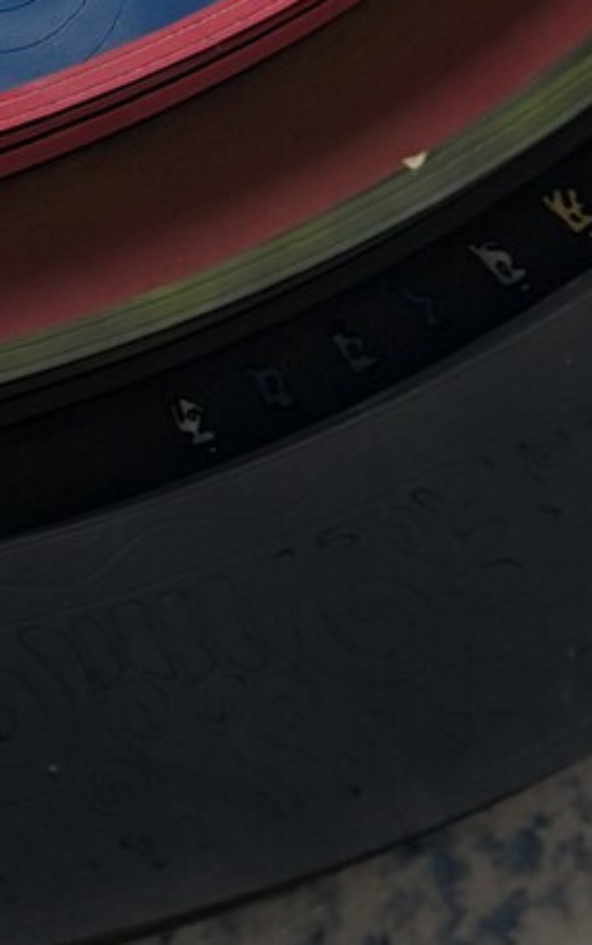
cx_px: -1170
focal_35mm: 138
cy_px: -765
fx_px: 3556
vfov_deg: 13.5
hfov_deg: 8.1
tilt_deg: -62.9
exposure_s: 1/122
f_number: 1.6
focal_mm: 5.96
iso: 64
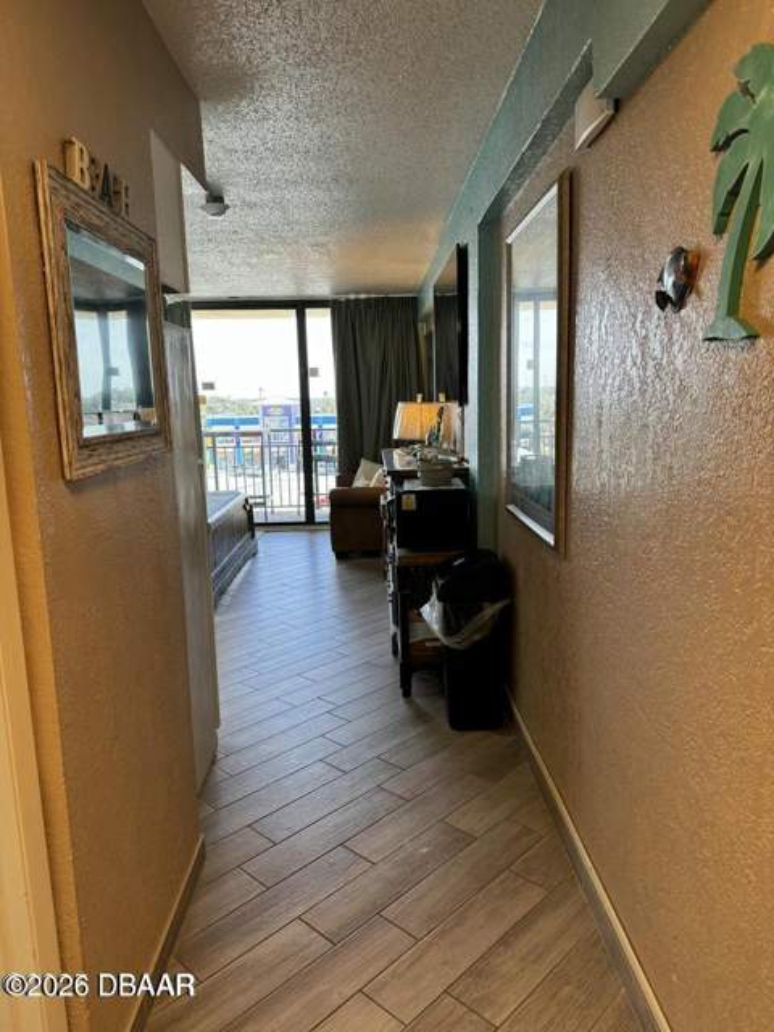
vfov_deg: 71.6
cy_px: 516
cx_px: 387
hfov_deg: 56.8
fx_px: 716
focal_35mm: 24
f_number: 1.78
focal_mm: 6.76
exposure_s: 1/120
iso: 160
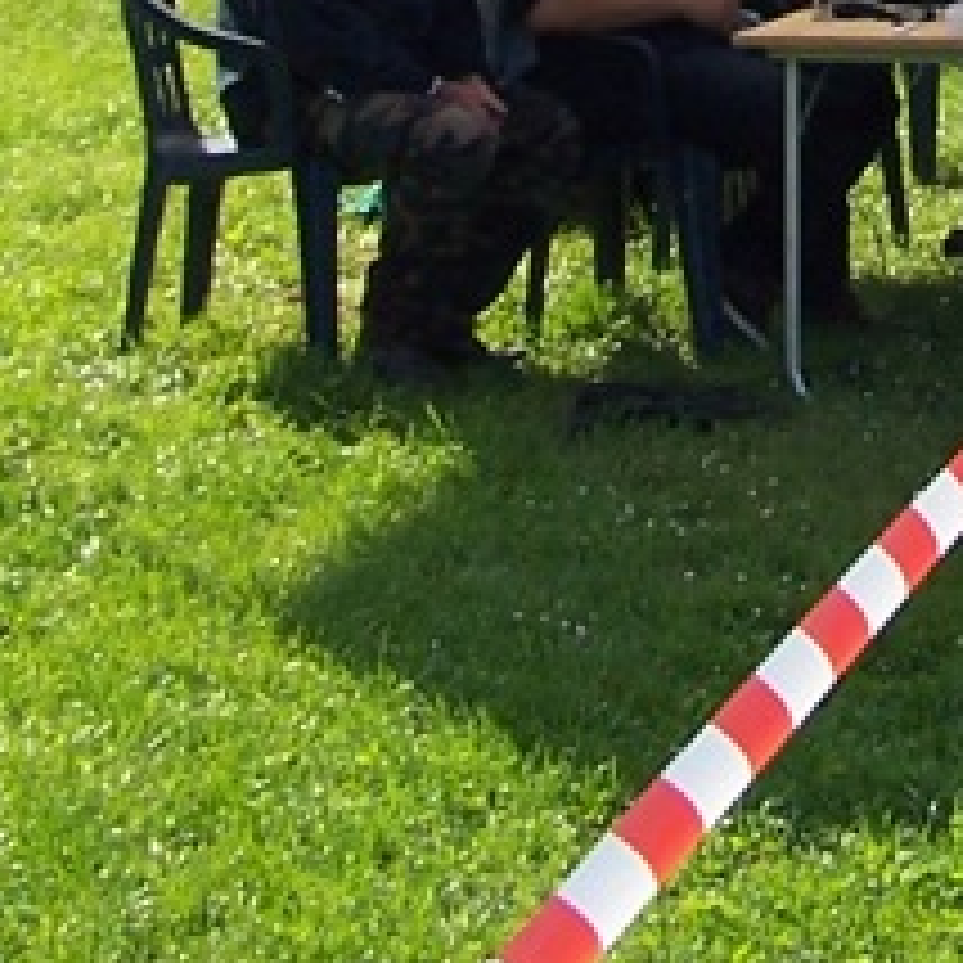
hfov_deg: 10.9
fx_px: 4941
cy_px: -472
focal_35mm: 157
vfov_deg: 10.7
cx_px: 1242
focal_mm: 6.3
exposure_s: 1/350
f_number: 4
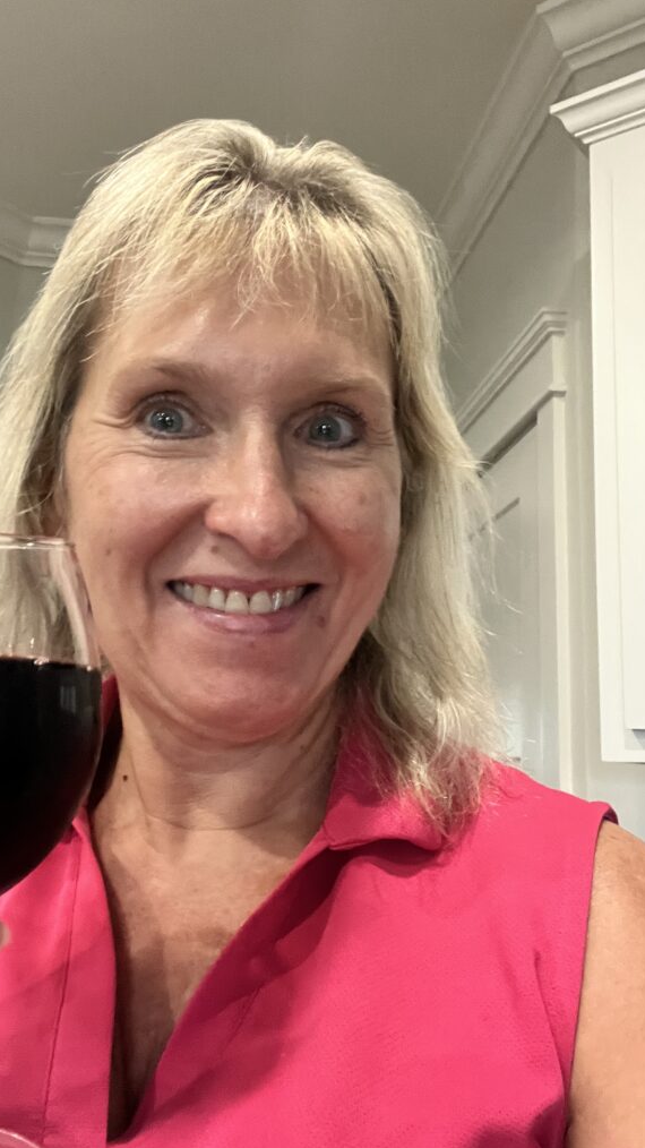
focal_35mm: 33
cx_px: 253
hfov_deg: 35.5
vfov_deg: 59.5
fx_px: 1004
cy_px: 572
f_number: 2.2
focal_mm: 2.71
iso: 800
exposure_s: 1/20
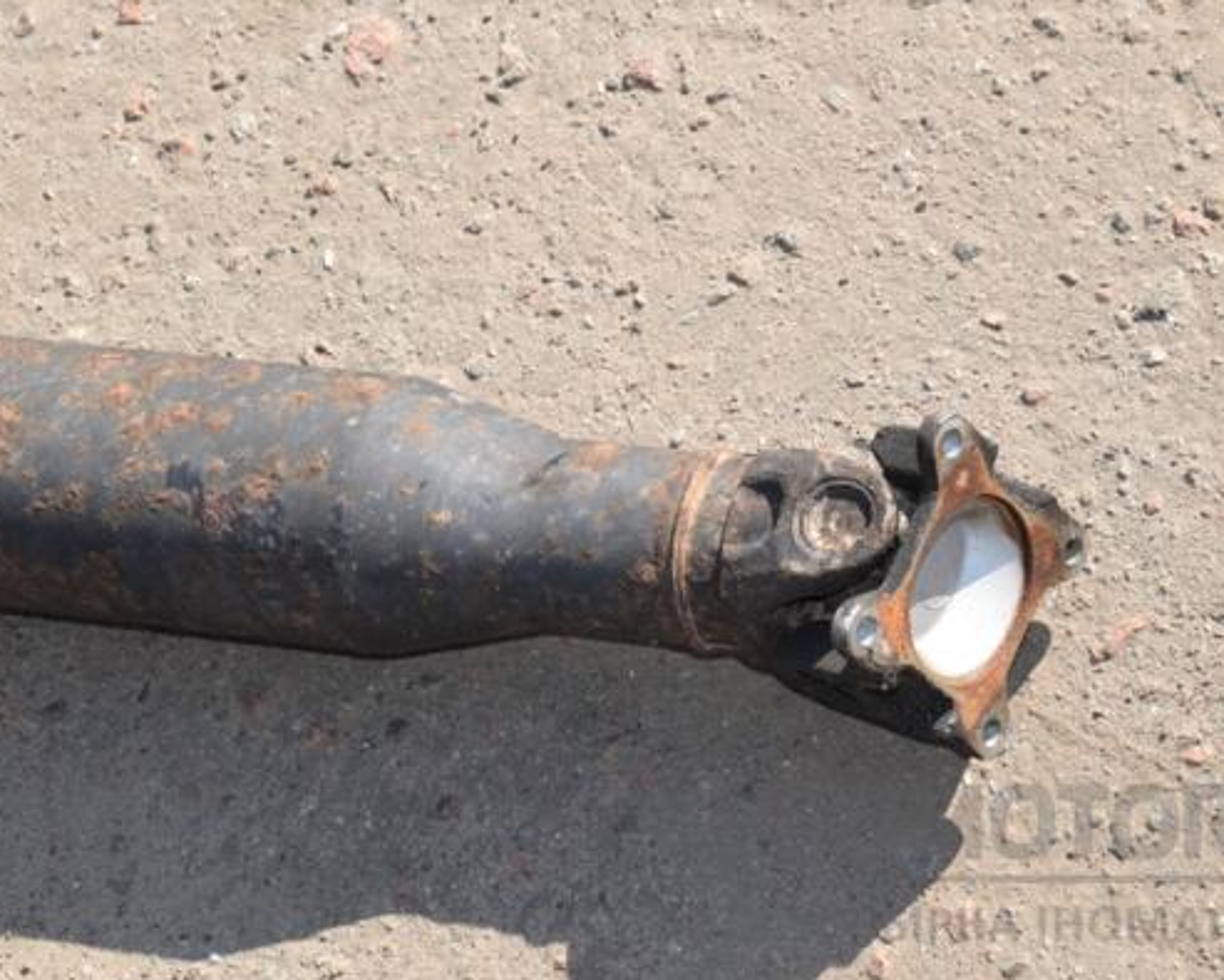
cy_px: 491
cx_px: 608
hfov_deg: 17.0
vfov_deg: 13.7
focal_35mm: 113
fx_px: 4096
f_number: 16
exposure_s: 1/200
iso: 800
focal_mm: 66
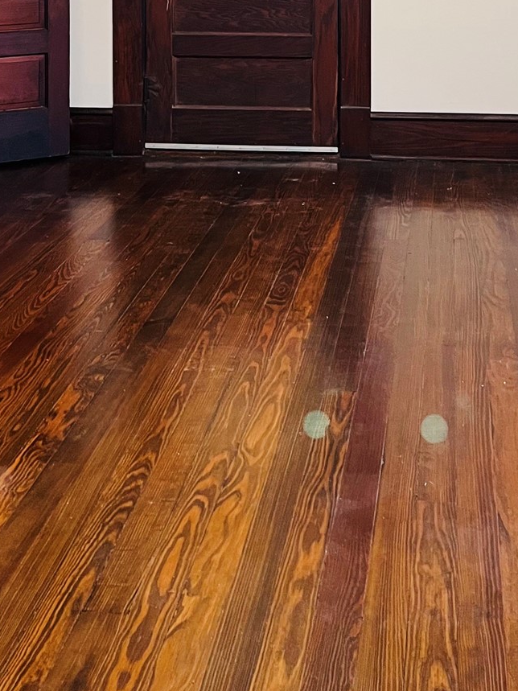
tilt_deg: -3.5
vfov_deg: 28.6
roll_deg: +1.0
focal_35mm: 62
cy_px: -47
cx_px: 350
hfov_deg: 23.5
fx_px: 1237
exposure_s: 1/60
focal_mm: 5.7
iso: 200
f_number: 1.5
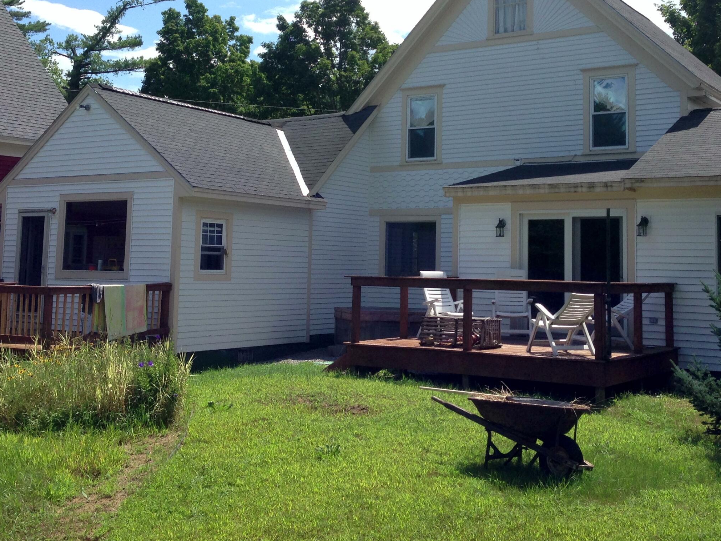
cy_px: 170
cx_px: 372
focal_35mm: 49
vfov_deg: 29.4
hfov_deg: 38.9
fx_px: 1021
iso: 50
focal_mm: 4.13
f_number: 2.4
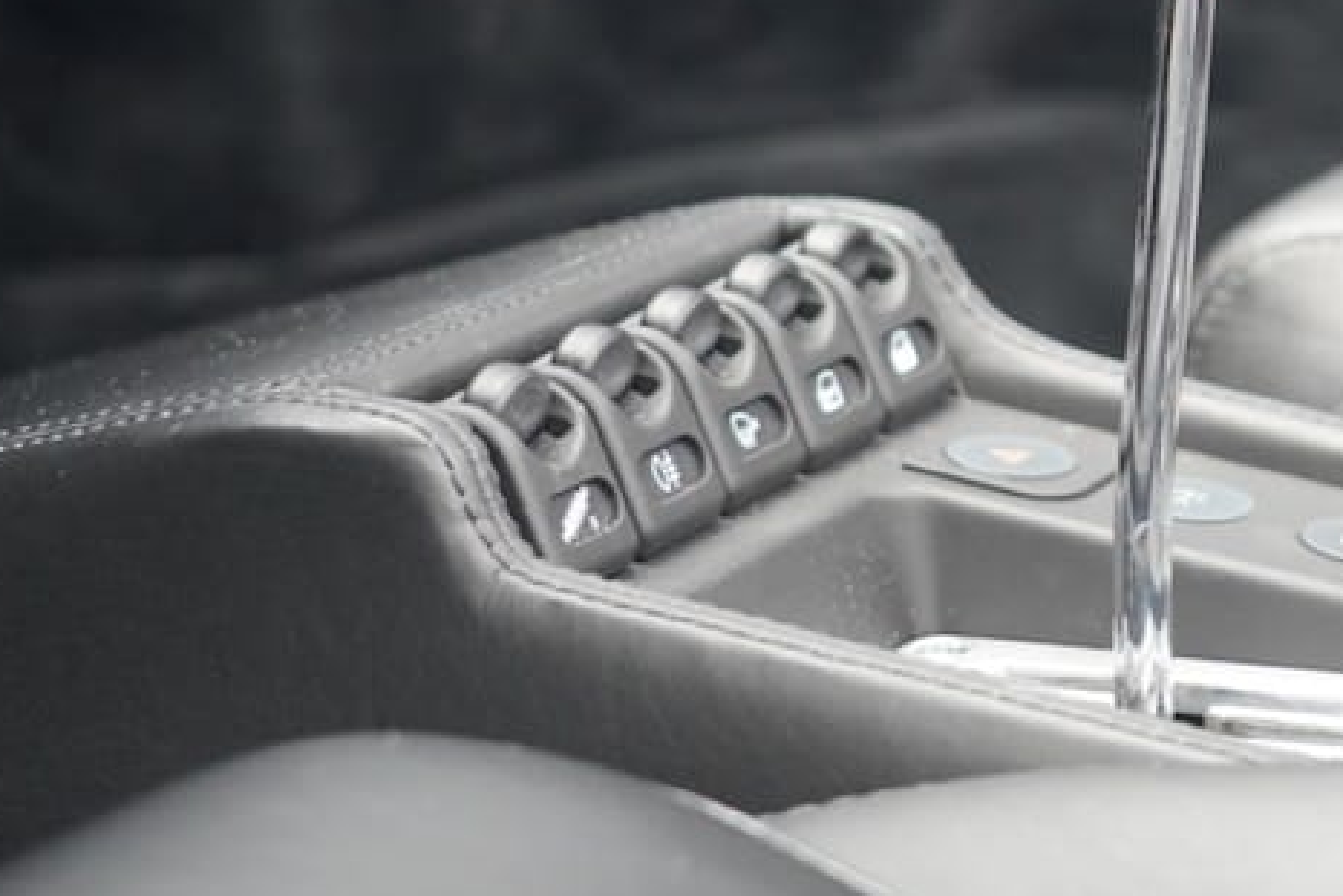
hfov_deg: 14.2
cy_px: 86
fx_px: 5224
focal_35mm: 140
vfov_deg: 9.8
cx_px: 1663
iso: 1600
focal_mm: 51
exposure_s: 1/160
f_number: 4
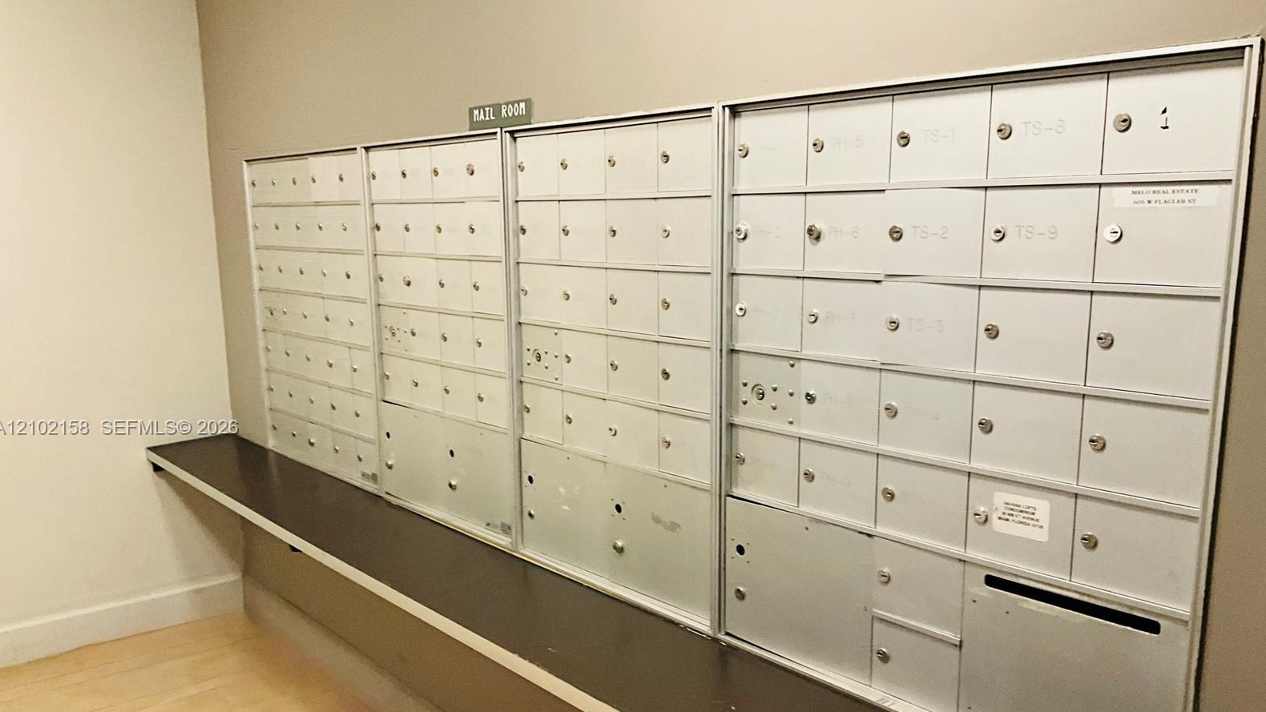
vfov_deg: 36.5
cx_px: 630
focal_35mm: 32
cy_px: 428
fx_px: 1074
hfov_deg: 61.0
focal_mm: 3
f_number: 1.8
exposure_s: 1/60
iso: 200
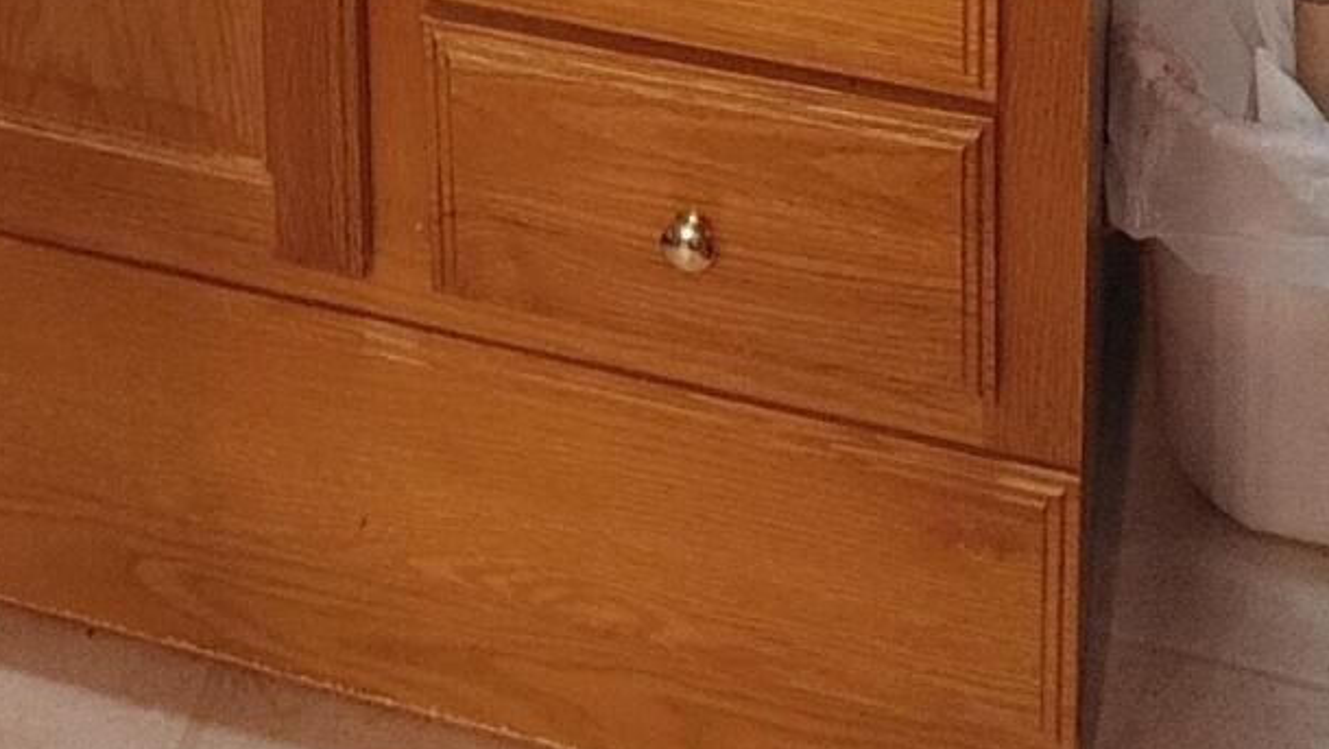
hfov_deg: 21.8
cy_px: -1339
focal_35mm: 93
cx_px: -87
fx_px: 3278
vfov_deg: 10.3
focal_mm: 4.81
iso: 700
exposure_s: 1/40
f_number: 1.8
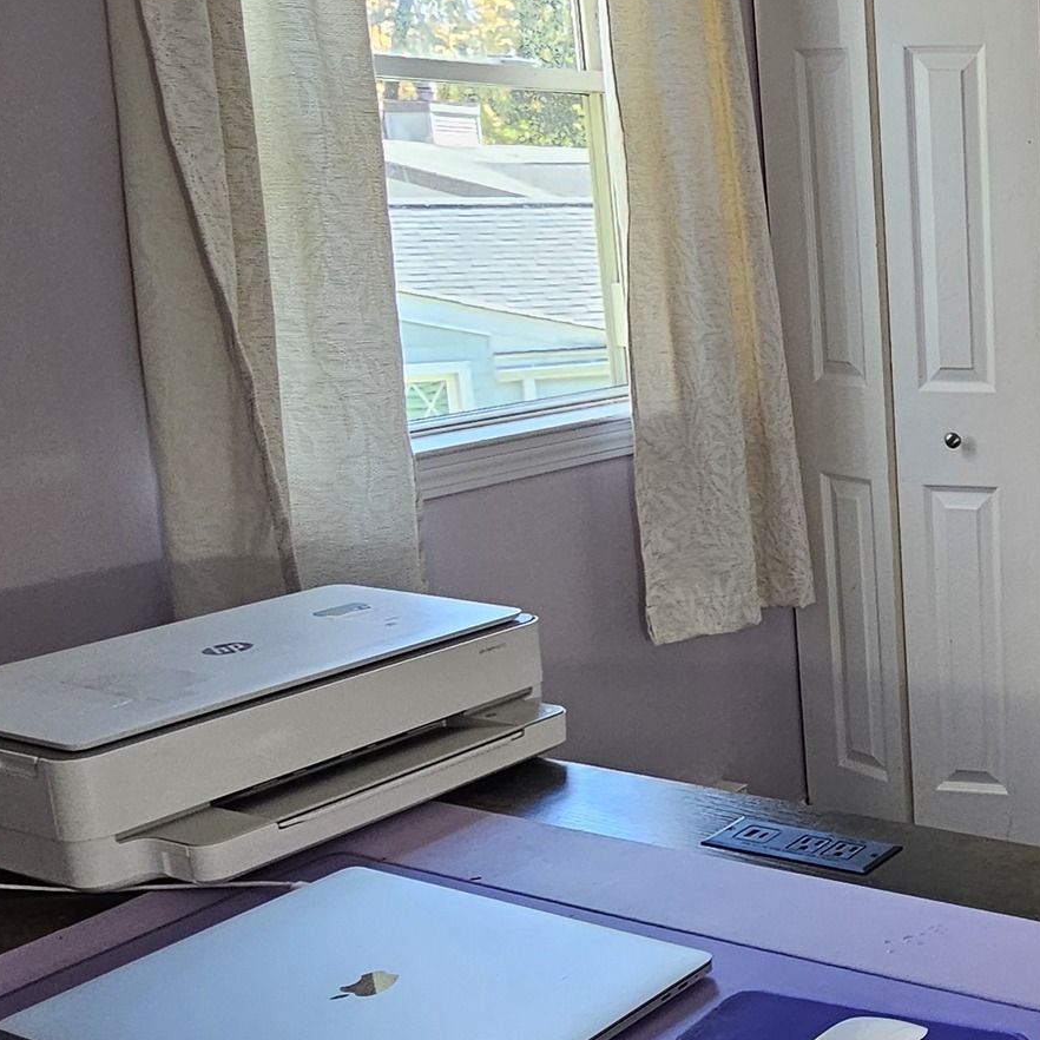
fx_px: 1360
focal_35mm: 40
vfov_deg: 41.9
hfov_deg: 33.4
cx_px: 1270
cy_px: 531
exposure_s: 1/60
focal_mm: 2.2
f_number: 2.2
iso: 160
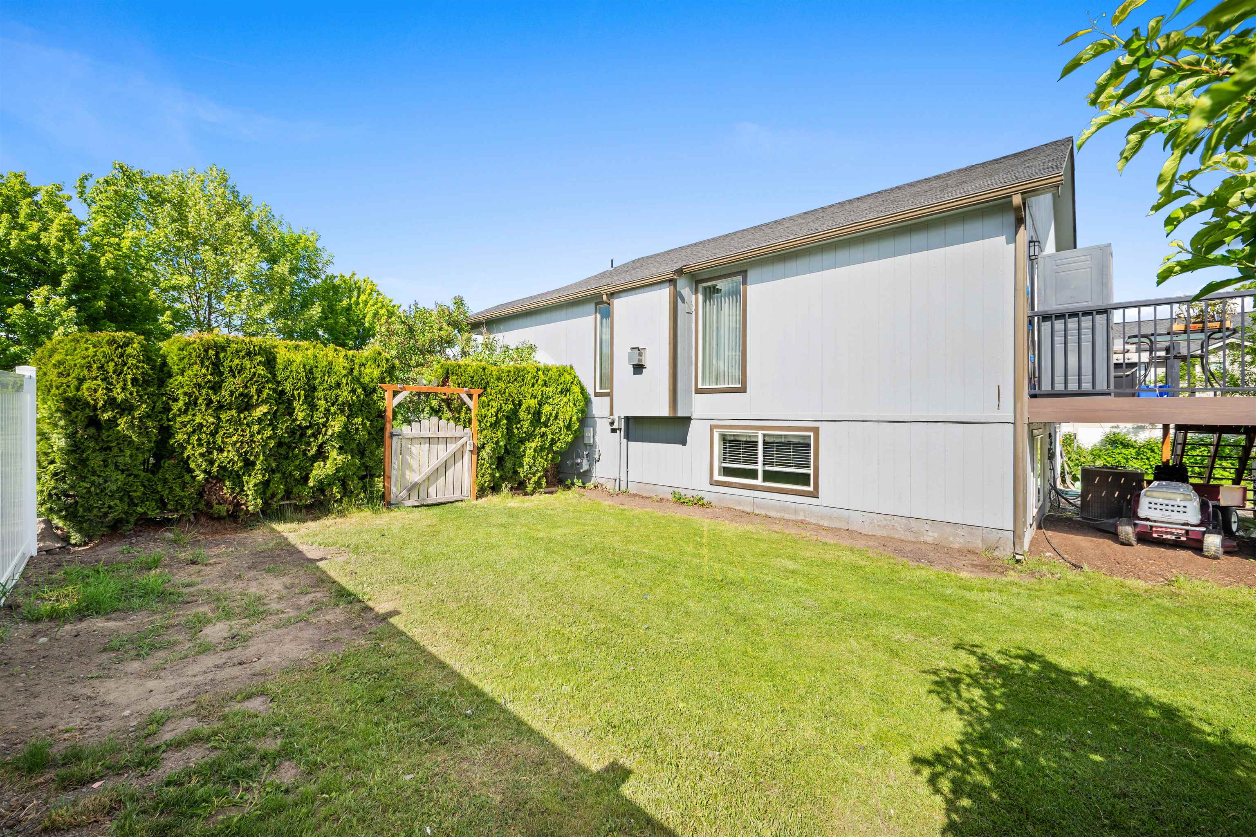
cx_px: 628
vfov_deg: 81.2
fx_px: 488
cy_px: 418
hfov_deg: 104.3
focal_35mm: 14
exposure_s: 1/50
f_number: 8
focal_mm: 14
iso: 100
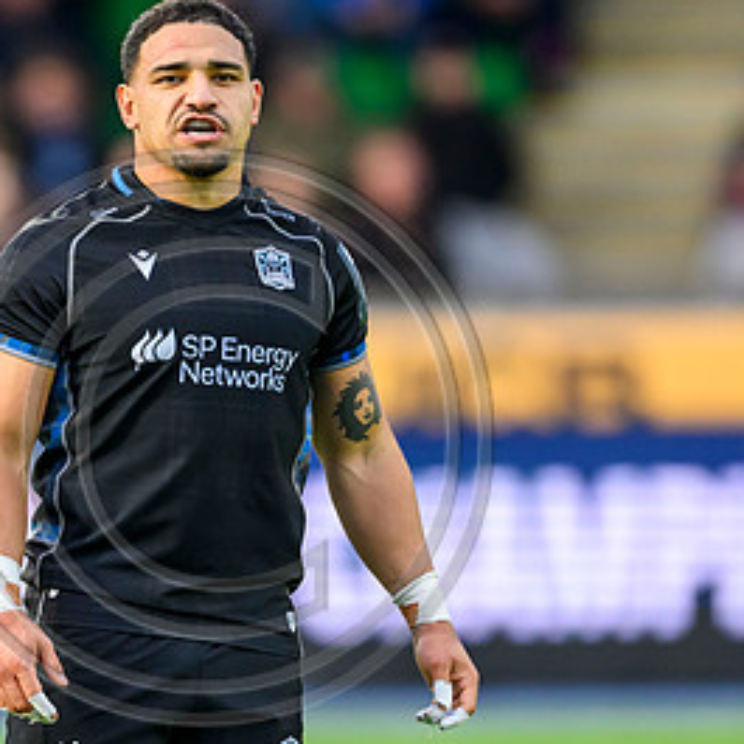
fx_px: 24122
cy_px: 513
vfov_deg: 1.8
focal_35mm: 992
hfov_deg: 1.8
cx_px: 222
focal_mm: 400
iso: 3200
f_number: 3.2
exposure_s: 1/2000
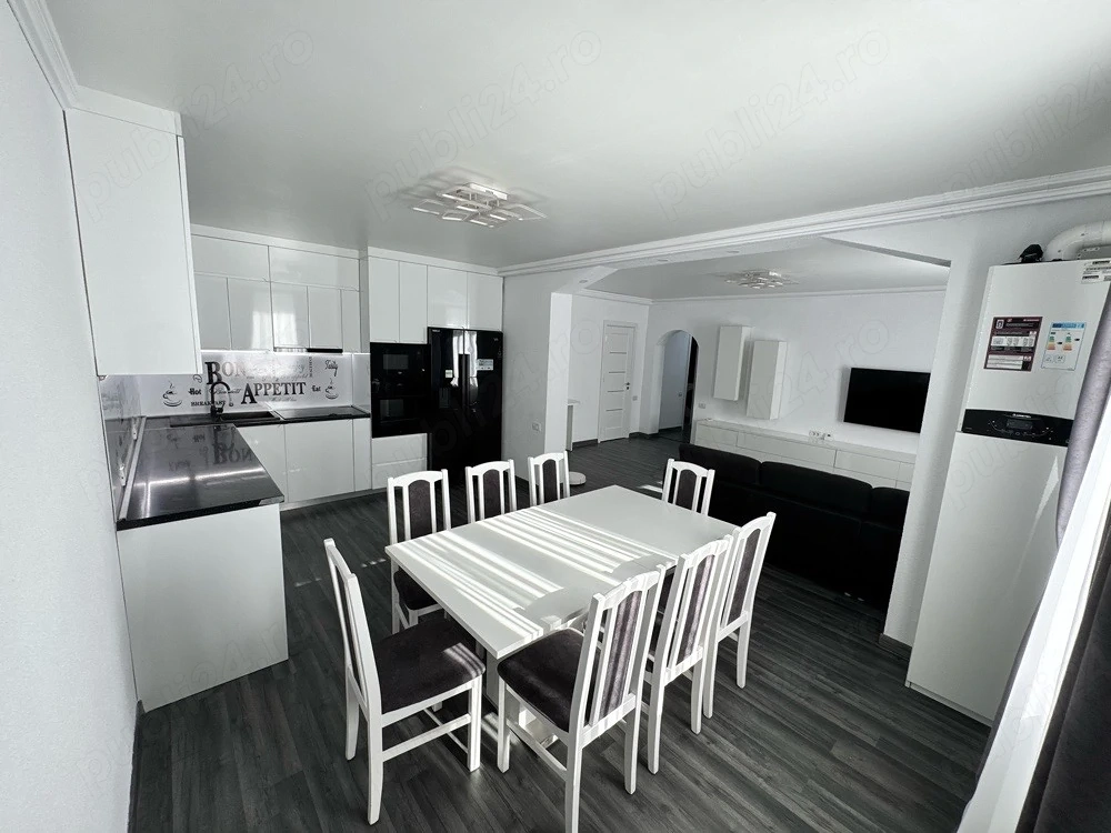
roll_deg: -2.2
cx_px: 556
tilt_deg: -9.2
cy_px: 416
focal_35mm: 14
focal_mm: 2.22
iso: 50
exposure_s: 1/99
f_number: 2.2
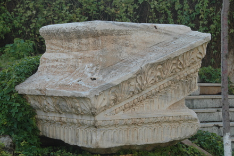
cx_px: 117
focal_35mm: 90
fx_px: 584
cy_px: 78
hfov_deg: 22.7
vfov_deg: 15.1
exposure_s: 1/200
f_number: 7.1
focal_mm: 60
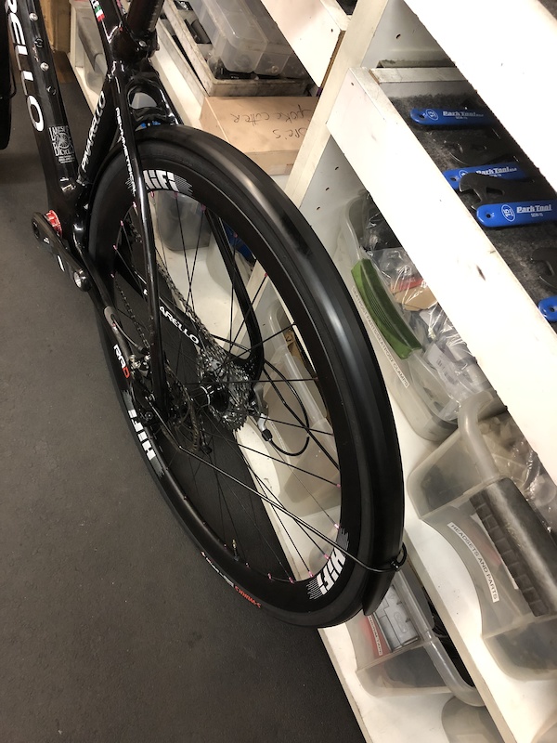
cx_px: 278
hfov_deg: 49.7
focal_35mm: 28
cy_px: 372
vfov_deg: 63.4
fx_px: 601
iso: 100
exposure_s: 1/15
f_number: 1.8
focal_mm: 3.99
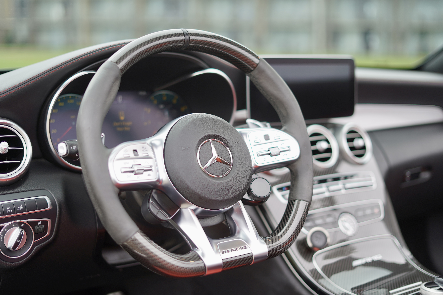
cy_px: 148
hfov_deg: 39.6
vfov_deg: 27.0
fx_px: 615
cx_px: 222
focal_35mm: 50
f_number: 2
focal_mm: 50
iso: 100
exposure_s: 1/640
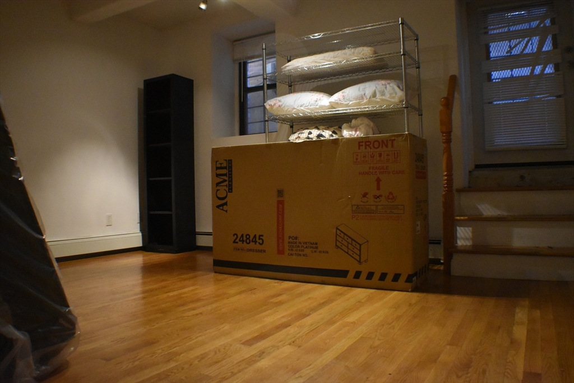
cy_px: 192
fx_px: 574
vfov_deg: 36.9
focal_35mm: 36
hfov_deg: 53.1
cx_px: 287
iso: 4500
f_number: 4
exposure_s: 1/125
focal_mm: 24
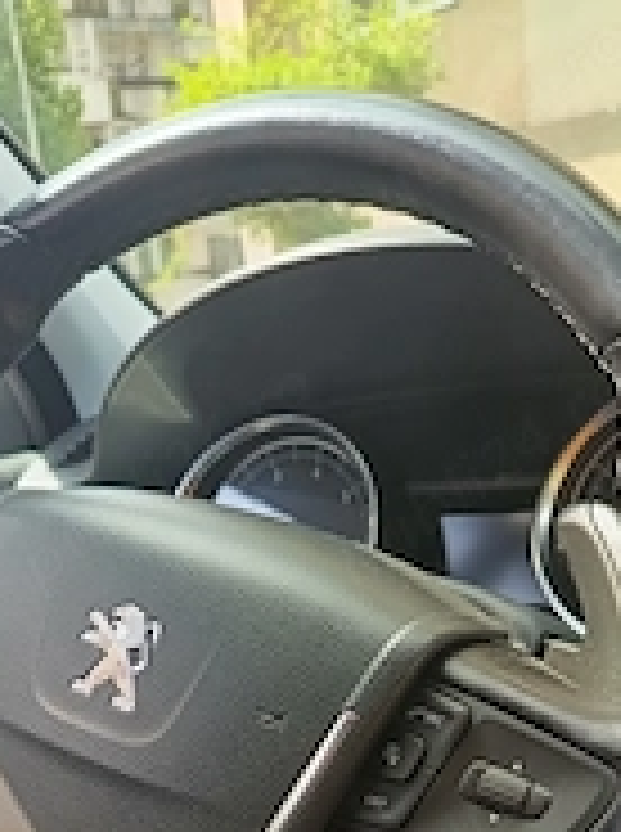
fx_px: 1248
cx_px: 324
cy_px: 895
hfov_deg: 27.9
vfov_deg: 32.8
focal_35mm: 52
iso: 324
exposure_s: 1/100
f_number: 1.75
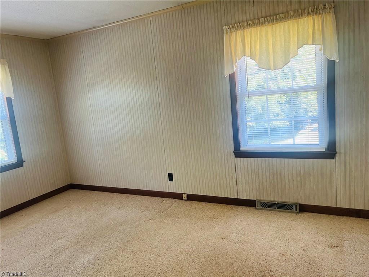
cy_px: 138
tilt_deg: -11.1
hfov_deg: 67.3
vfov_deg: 53.1
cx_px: 184
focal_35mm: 26
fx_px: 277
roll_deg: +5.8
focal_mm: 5.7
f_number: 1.5
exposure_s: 1/96
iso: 125
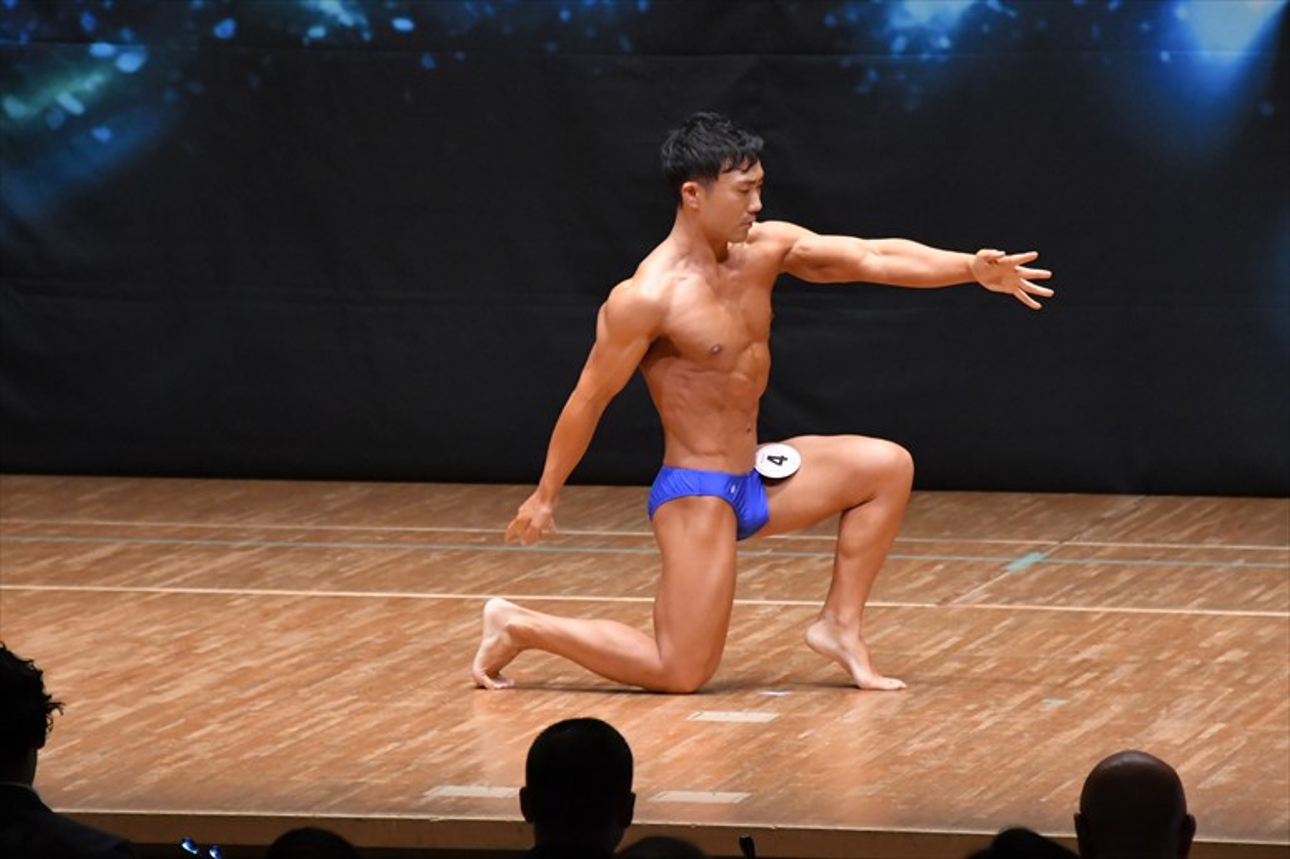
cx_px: 645
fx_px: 10745
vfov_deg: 4.6
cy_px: 430
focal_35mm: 300
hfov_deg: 6.9
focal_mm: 200
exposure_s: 1/400
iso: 6400
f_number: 5.6
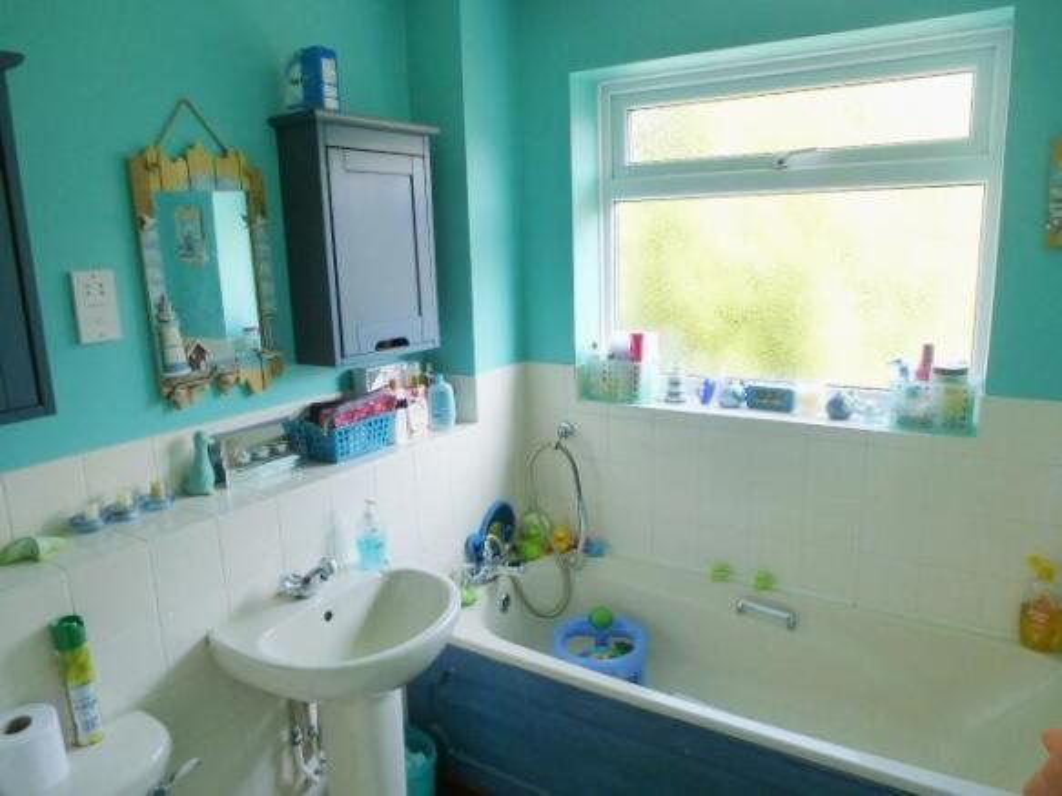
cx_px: 531
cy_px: 398
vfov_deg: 56.8
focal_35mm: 24
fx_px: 736
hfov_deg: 71.6
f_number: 3.3
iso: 200
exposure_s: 1/60
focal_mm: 4.3
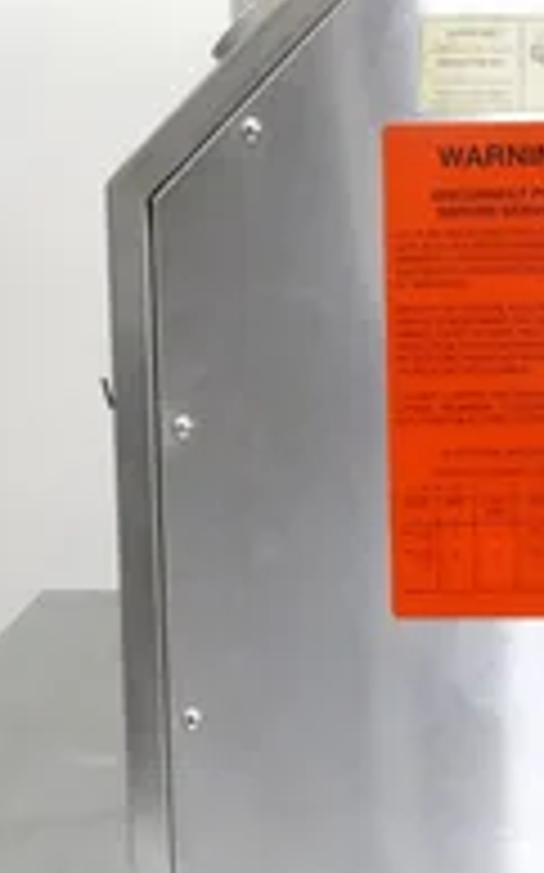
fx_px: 1996
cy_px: 176
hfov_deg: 15.3
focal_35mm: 84
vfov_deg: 24.3
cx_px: 501
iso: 6400
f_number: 10
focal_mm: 14.99
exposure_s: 1/40
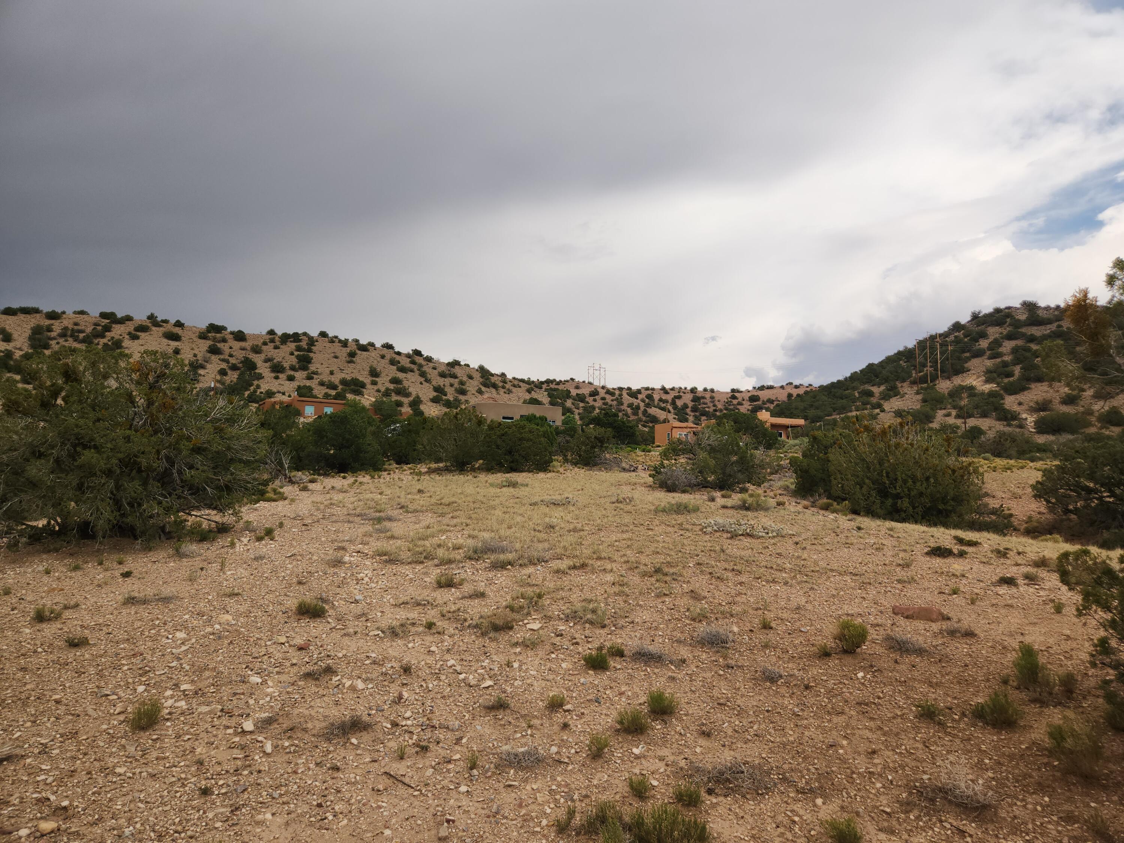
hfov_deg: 73.9
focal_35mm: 23
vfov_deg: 58.9
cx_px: 562
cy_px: 422
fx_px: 747
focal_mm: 5.4
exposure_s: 1/1775
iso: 20
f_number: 1.8
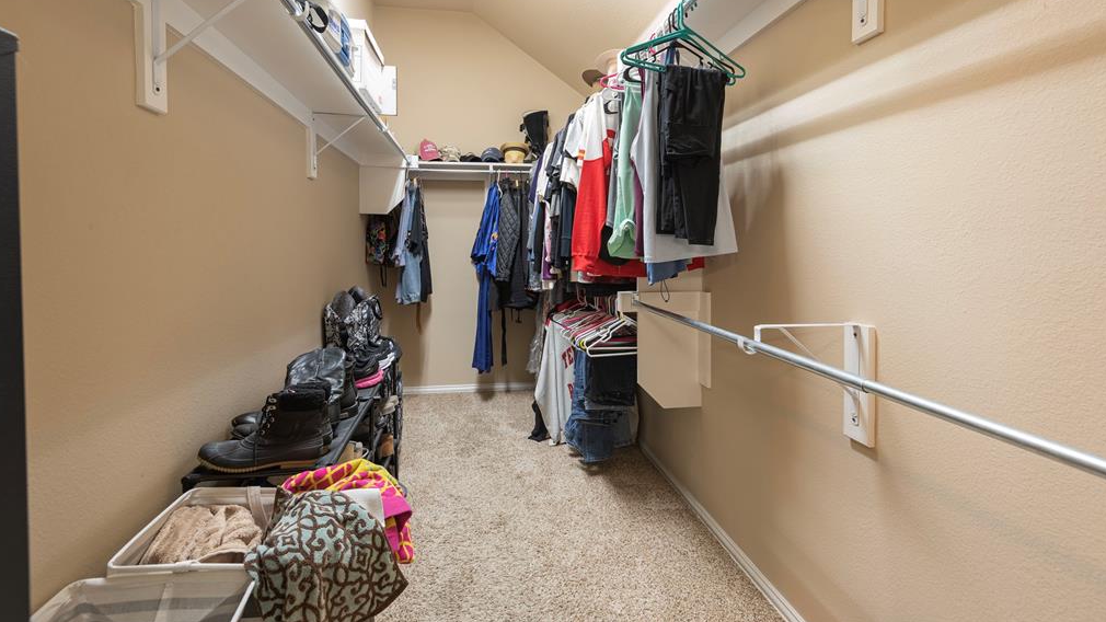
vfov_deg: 63.4
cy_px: 254
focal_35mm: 17
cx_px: 551
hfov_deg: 95.9
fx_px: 499
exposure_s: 1
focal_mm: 16
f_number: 7.1
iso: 100
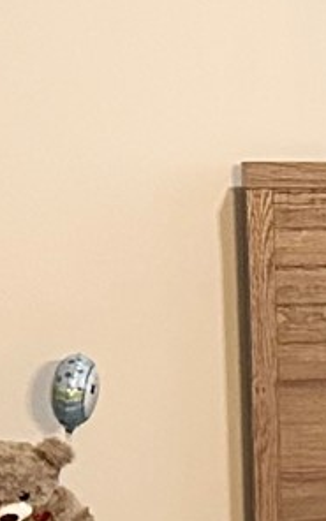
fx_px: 2502
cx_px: 1084
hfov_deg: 6.6
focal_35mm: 176
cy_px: 345
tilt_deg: -2.6
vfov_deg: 11.9
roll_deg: +0.2
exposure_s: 1/40
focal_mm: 6.86
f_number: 1.78
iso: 800
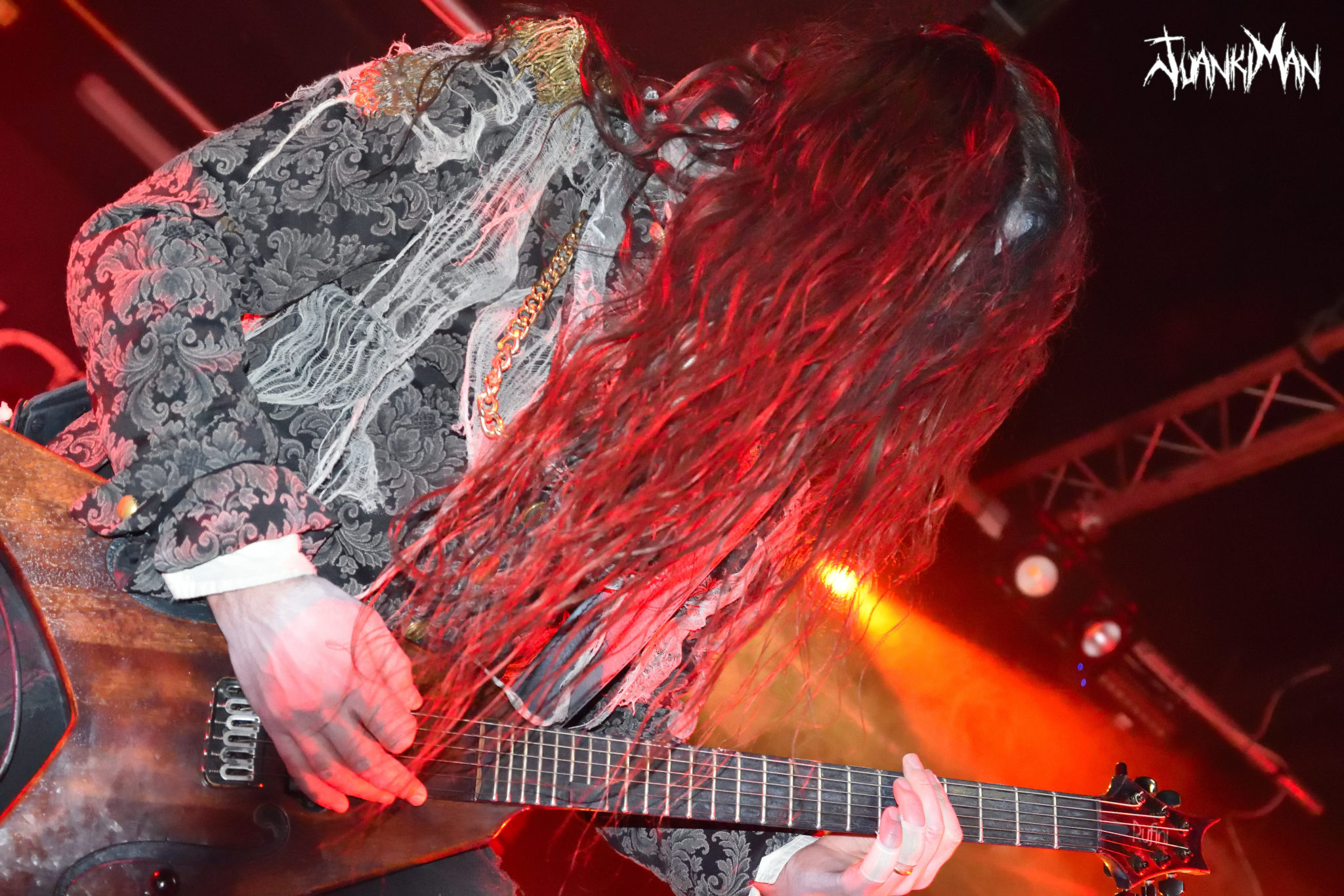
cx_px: 672
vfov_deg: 30.8
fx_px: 1624
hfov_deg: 45.0
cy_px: 448
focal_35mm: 44
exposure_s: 1/200
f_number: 4.5
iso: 7200
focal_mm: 29
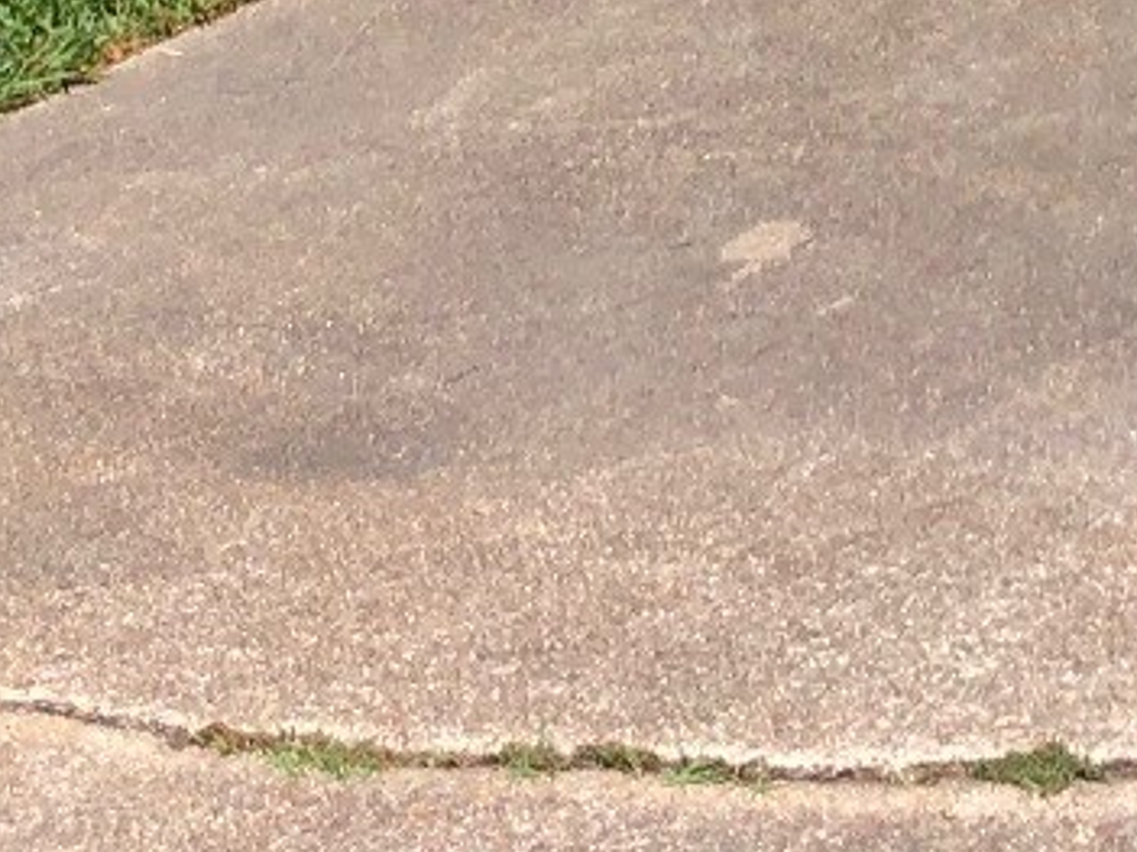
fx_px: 5286
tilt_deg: +2.4
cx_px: 1338
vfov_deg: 8.3
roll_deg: +0.7
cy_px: -1338
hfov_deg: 12.0
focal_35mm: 161
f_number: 1.8
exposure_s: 1/1350
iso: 20
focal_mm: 3.99
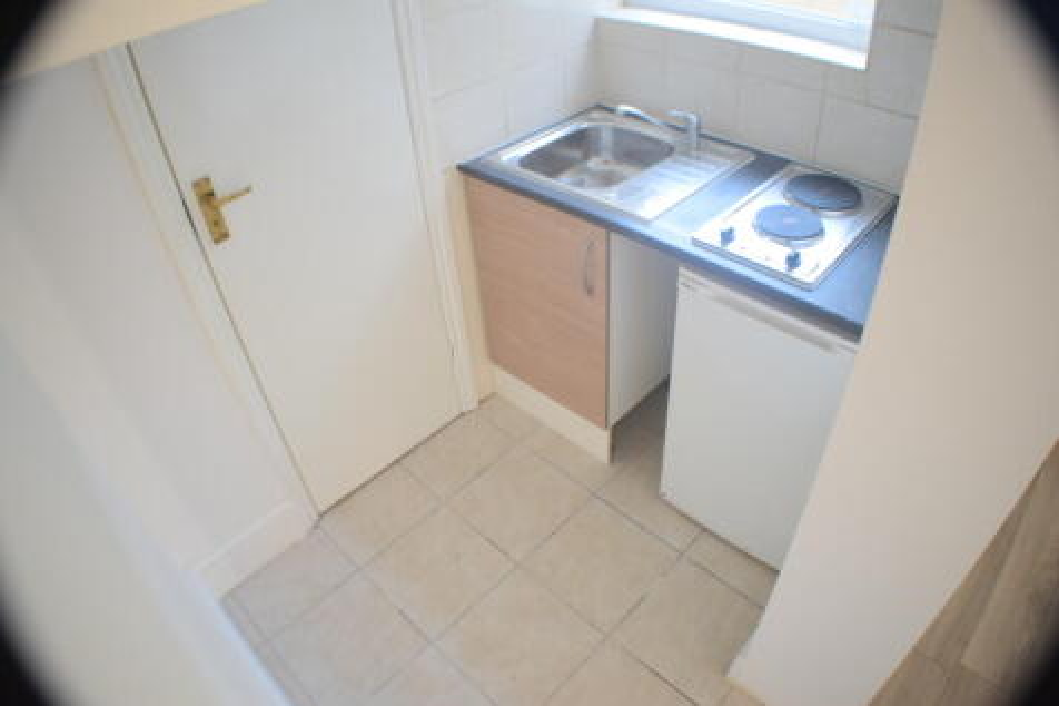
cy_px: 353
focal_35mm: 30
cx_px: 530
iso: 1000
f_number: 3.5
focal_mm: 20
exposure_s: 1/60
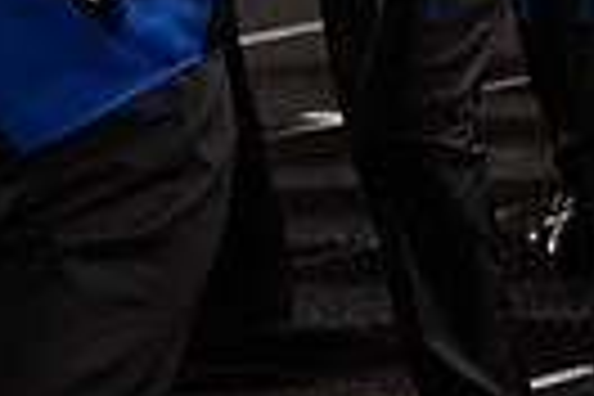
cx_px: 1080
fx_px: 5065
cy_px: -407
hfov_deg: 6.6
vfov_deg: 4.4
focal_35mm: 307
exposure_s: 1/640
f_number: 2.8
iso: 2500
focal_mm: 70
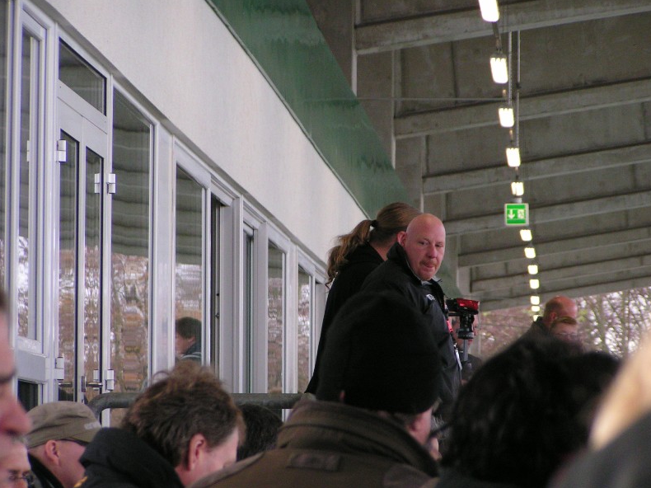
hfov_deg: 8.6
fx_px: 4305
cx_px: 325
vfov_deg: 6.5
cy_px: 244
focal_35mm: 229
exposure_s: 1/200
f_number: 3.5
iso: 200
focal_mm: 34.5
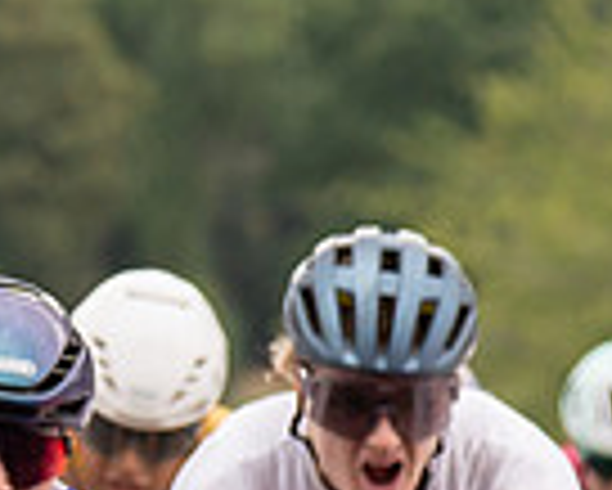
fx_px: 20138
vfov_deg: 1.4
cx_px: -570
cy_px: -20
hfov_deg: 1.7
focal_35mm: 1111
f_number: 3.5
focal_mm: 91
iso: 250
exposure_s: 1/1000
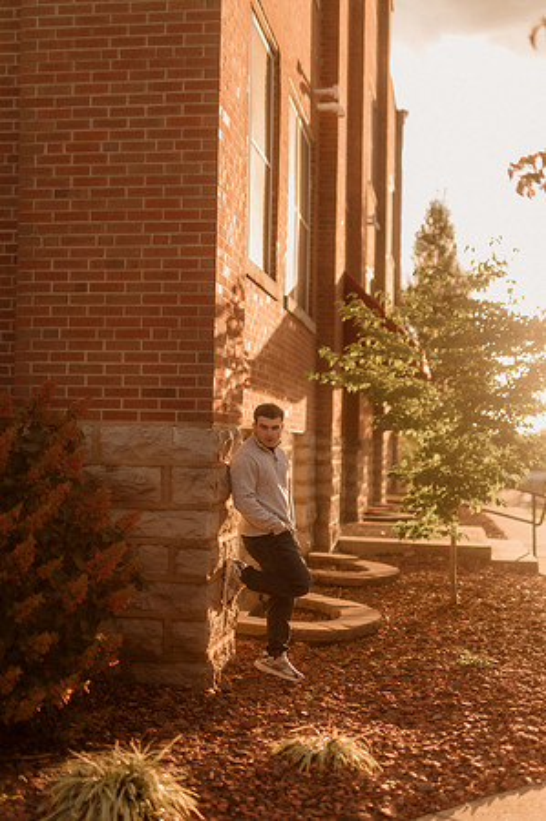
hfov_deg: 26.9
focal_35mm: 50
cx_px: 273
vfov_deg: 39.6
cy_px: 410
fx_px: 1140
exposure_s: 1/2000
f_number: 1.4
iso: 250
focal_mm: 50
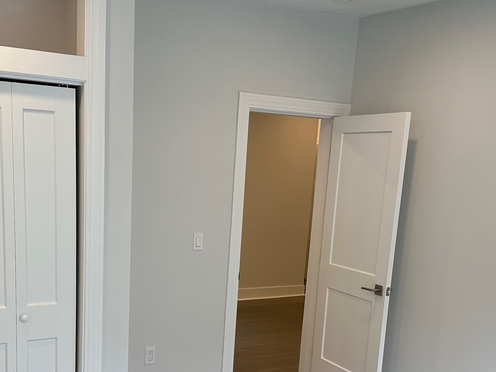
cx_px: 204
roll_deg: -2.6
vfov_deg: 30.7
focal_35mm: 46
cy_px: 302
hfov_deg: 41.1
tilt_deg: -11.1
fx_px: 659
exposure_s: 1/160
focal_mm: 6.86
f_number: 1.78
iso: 100
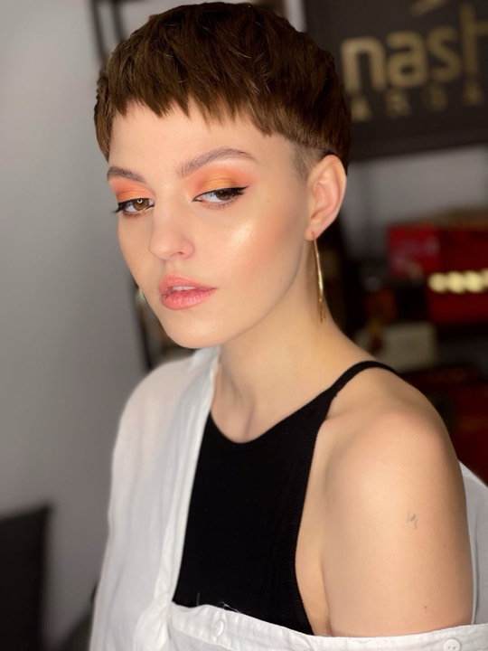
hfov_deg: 22.9
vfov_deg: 30.3
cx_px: 244
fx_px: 1203
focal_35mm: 64
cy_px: 326
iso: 50
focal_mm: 7.5
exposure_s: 1/100
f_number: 2.2
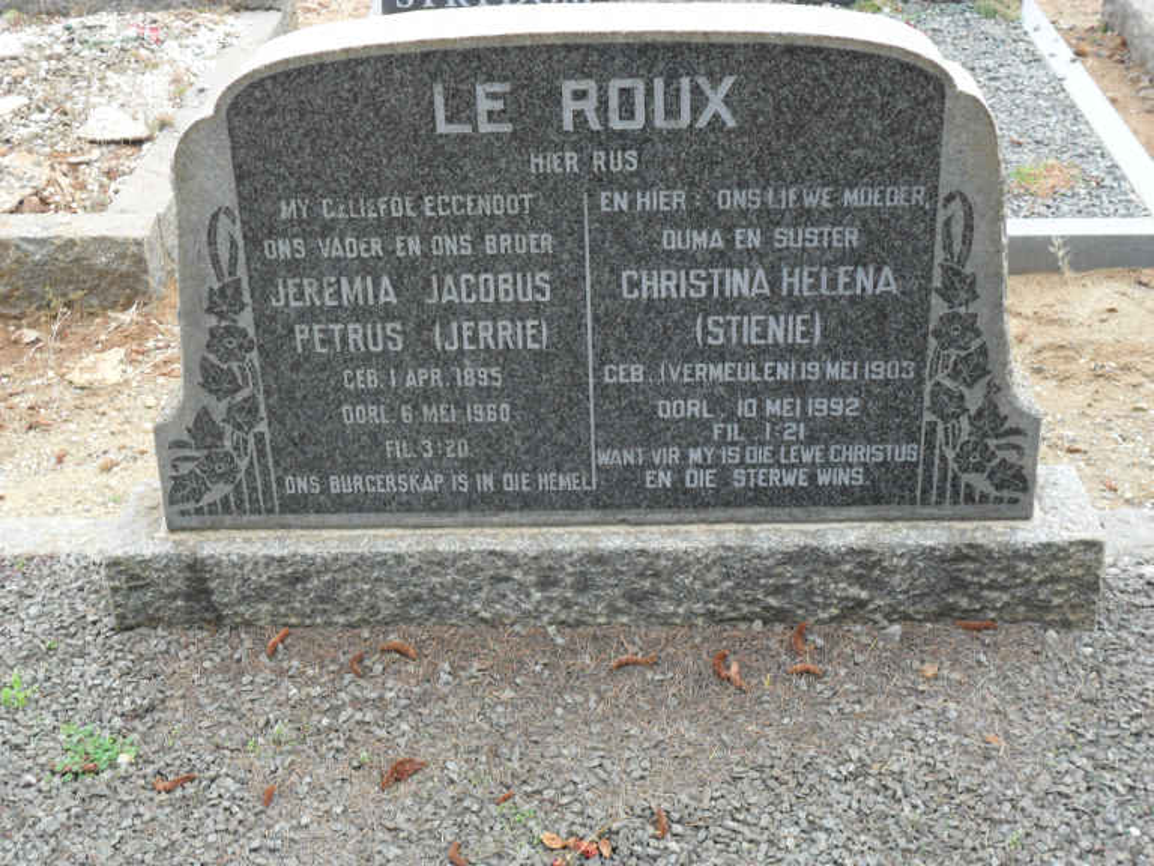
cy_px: 433
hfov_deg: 36.8
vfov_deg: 28.0
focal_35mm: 52
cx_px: 577
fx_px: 1734
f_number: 5
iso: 100
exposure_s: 1/60
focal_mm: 9.3
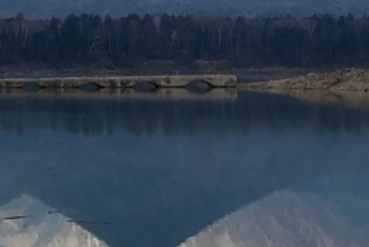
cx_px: 32
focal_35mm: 122
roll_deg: -0.8
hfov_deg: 16.5
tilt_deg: +13.8
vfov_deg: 10.4
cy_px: -231
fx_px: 1251
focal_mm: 3.99
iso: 20
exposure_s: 1/1000
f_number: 1.8
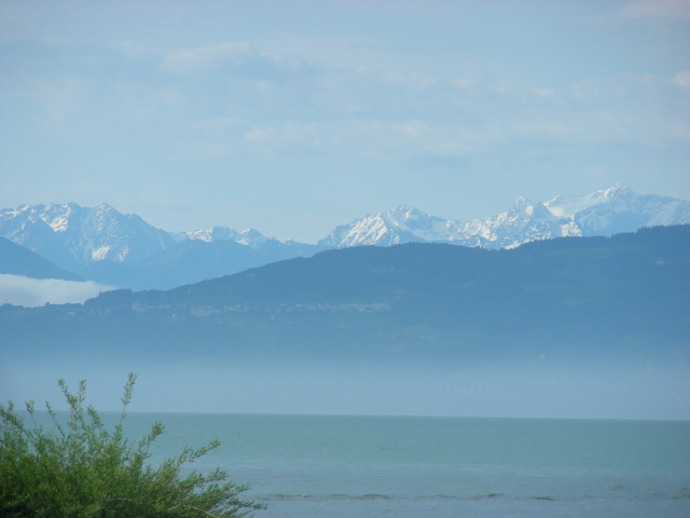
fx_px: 6159
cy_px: 259
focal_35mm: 309
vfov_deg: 4.8
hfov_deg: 6.4
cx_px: 345
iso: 50
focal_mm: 51.6
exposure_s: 1/546
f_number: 4
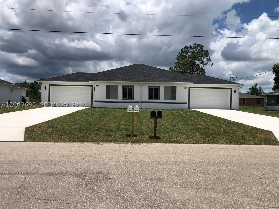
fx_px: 226
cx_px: 140
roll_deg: -0.5
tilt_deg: -1.8
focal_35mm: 28
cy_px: 104
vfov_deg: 49.7
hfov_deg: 63.4
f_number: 1.8
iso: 25
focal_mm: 3.99
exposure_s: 1/4367
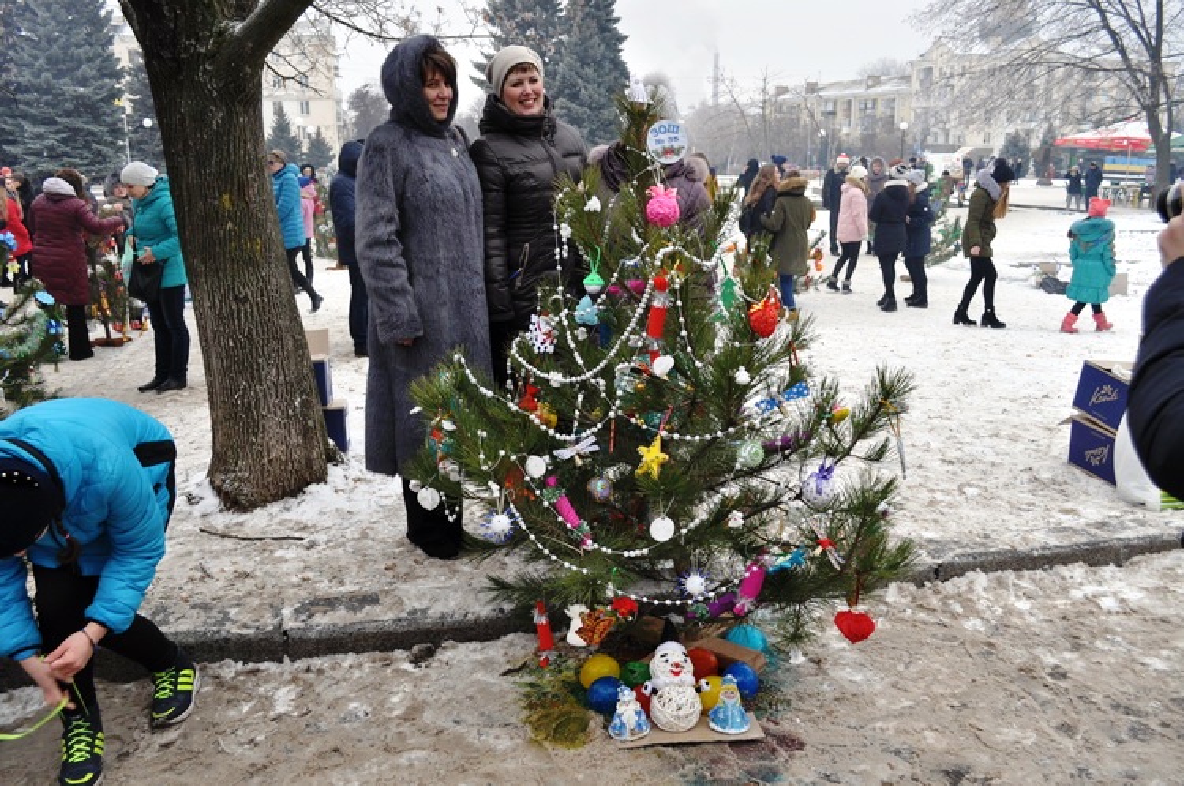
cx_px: 592
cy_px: 393
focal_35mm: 30
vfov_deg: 43.5
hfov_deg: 62.0
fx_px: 985
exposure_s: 1/125
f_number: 5.6
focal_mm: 20
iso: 200
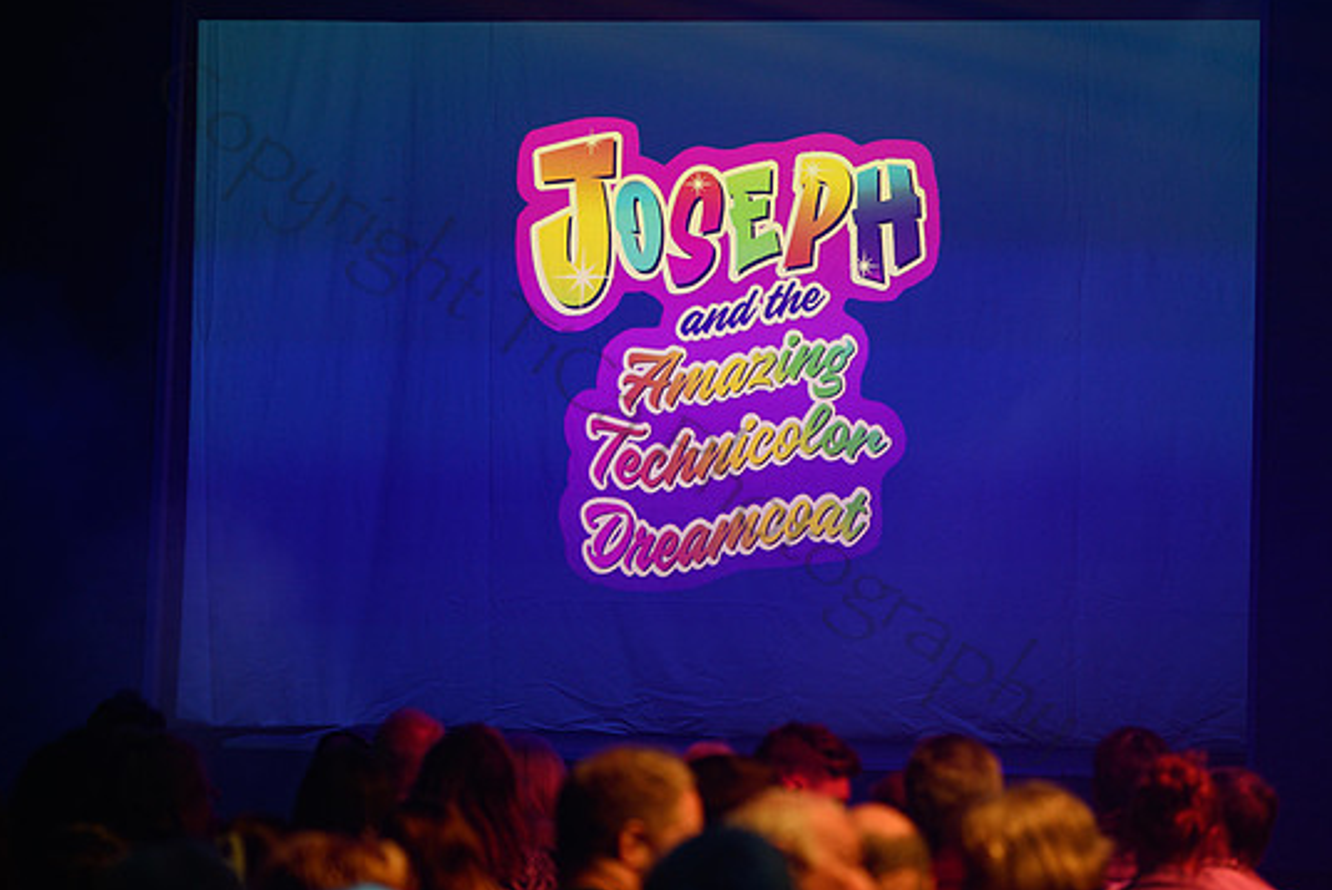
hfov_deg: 15.5
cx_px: 649
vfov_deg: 10.4
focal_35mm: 132
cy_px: 424
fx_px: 4886
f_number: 2.8
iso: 640
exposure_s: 1/100
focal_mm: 122
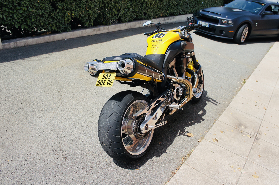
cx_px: 140
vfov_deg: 43.5
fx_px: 232
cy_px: 92
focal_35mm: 30
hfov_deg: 62.0
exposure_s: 1/1250
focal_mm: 20
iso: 200
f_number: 4.5
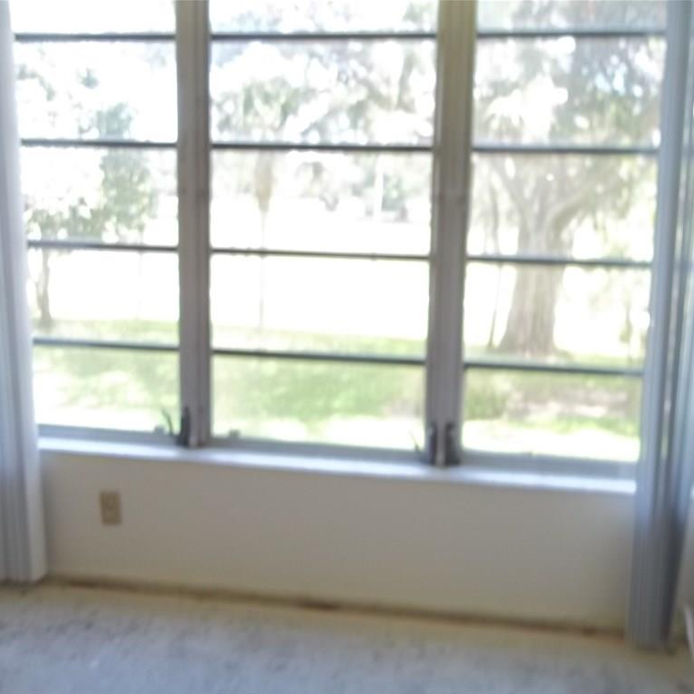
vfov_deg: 43.9
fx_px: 862
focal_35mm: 38
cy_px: 349
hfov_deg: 43.8
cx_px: 377
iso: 80
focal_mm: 5.7
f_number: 2.9
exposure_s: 1/30
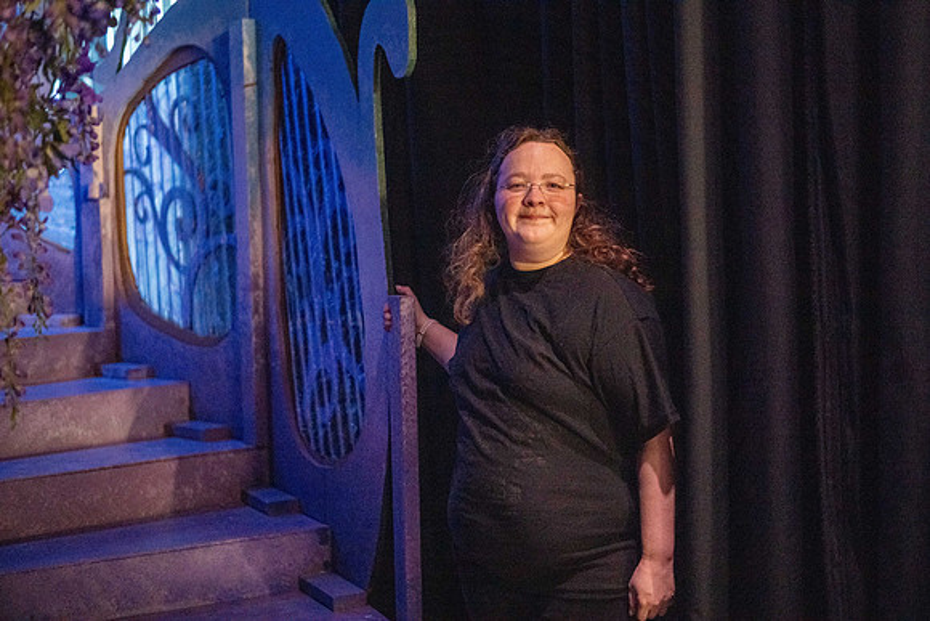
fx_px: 1292
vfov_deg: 27.0
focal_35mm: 50
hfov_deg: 39.6
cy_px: 310
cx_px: 465
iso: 8000
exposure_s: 1/30
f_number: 1.8
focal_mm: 50
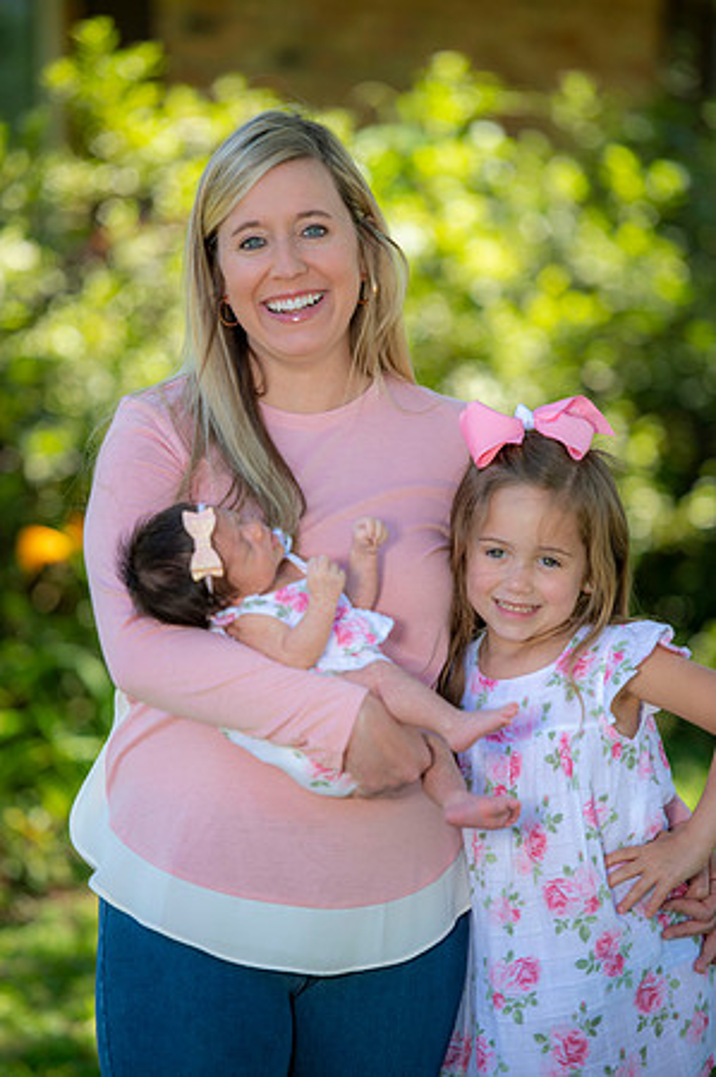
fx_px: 4934
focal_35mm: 165
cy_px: 538
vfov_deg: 12.5
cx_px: 358
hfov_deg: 8.3
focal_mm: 165
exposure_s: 1/250
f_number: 2.8
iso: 100
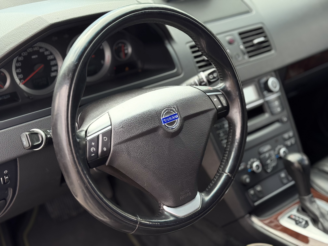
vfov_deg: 30.3
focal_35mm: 48
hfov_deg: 39.7
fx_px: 455
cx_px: 164
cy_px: 123
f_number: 1.78
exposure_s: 1/491
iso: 64
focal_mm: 6.76
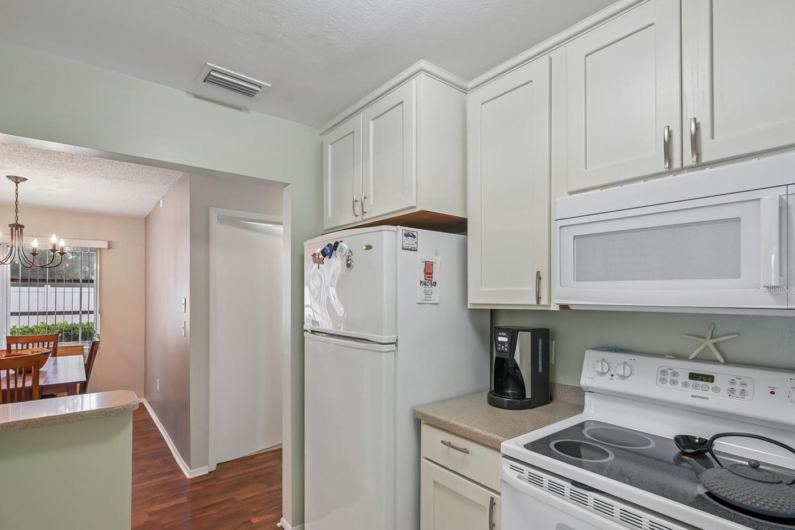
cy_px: 290
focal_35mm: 18
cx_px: 354
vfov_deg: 68.5
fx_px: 388
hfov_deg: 91.0
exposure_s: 1/15
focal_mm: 15.5
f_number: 8
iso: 400
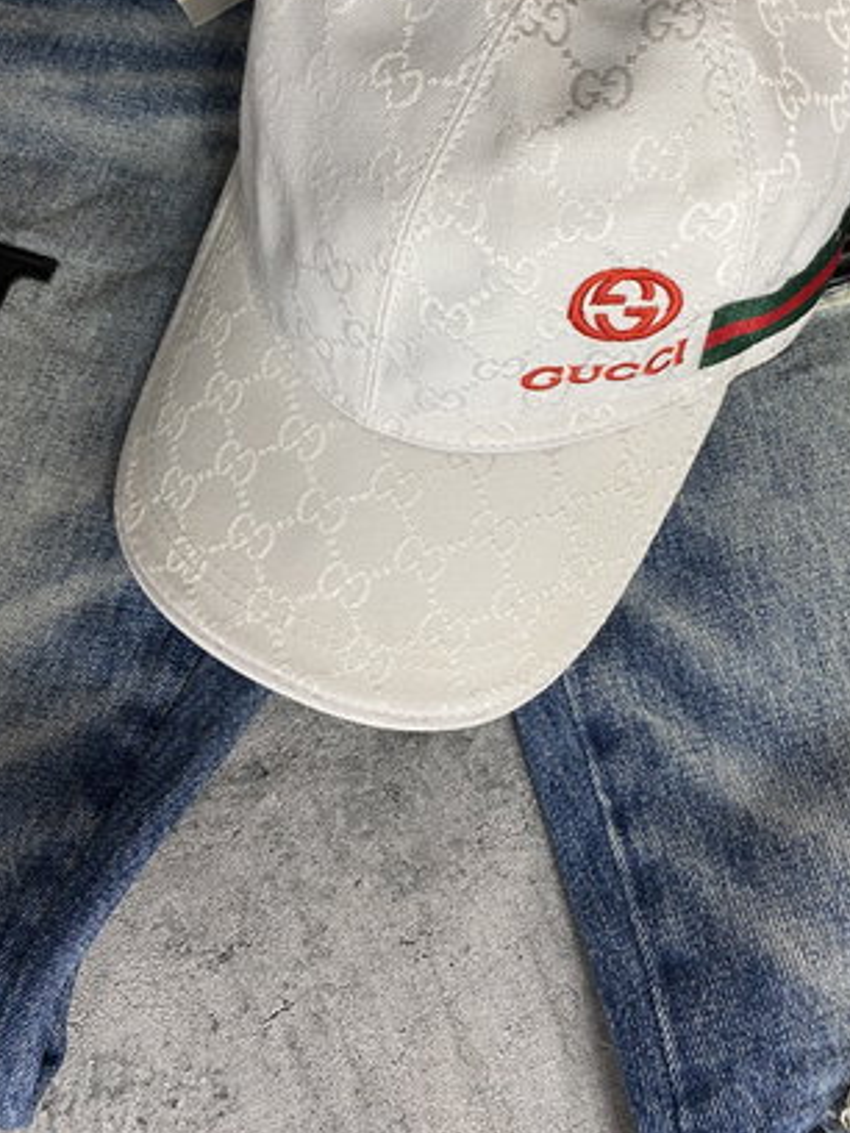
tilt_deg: -70.7
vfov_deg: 53.2
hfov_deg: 41.7
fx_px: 1113
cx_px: 492
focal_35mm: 34
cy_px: 410
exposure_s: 1/50
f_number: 1.8
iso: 64
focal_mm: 4.25
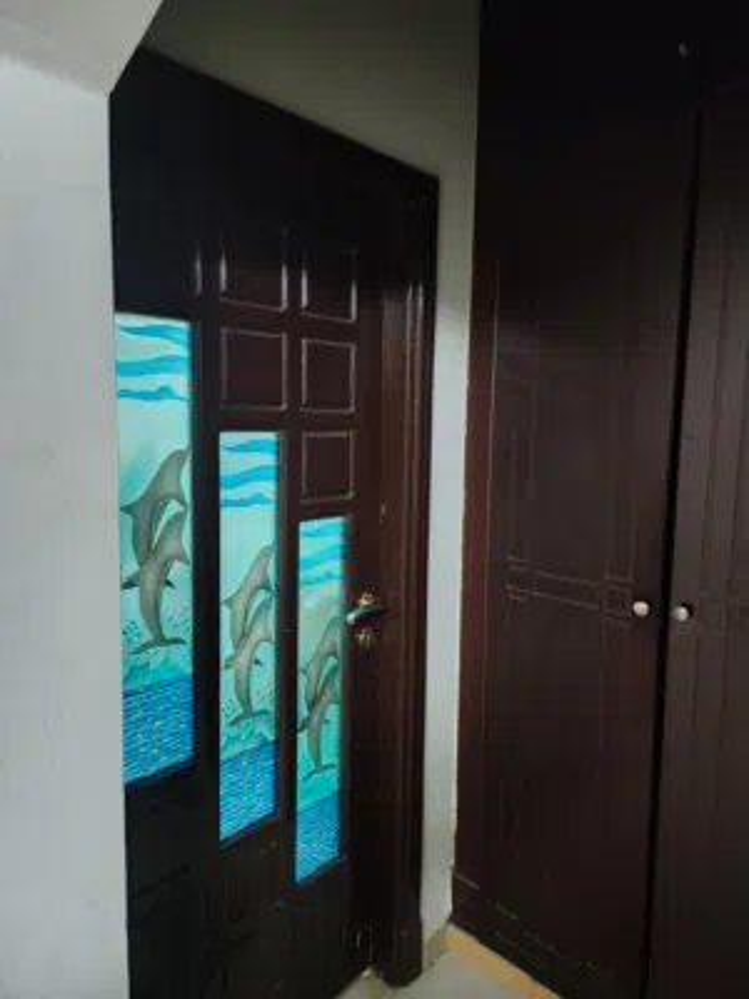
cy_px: 500
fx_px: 664
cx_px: 374
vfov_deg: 73.9
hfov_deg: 58.9
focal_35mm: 23
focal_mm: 6.4
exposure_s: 1/24
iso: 1000
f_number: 1.8
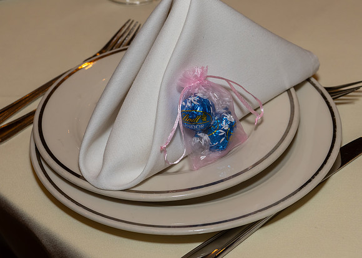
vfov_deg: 15.5
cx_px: 160
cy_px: 139
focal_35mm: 92
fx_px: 951
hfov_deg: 21.6
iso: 640
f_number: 7.1
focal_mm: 55
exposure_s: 1/250
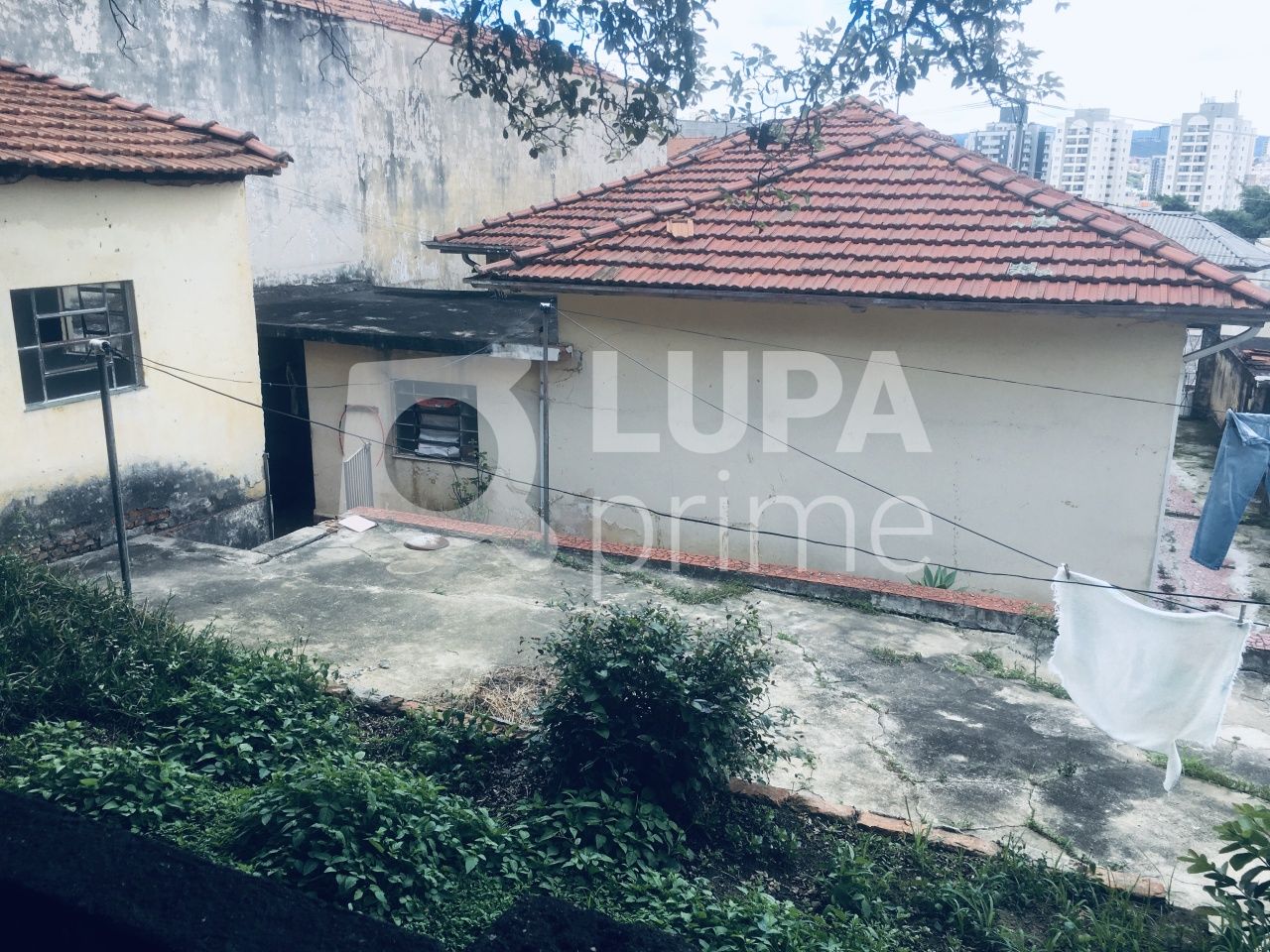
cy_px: 476
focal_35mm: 29
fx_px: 1064
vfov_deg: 48.2
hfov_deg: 61.7
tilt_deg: -15.1
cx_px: 635
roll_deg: -0.1
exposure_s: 1/444
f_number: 2.2
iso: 25
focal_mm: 4.15
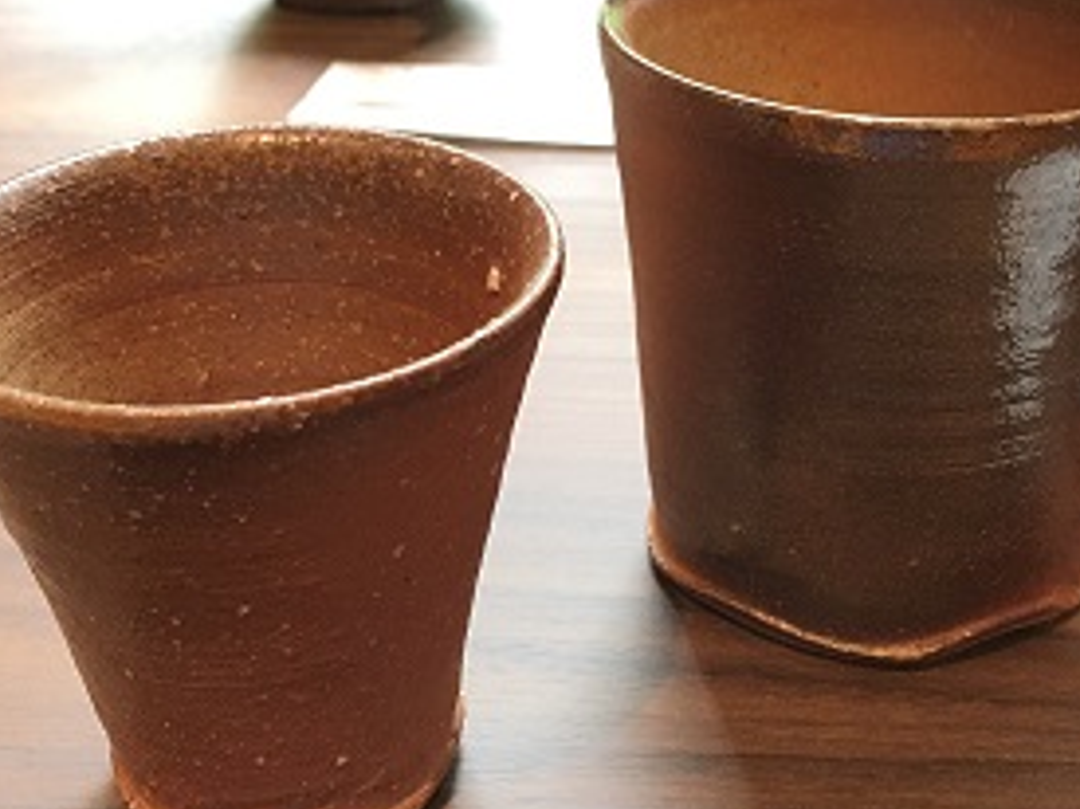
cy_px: 344
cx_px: 632
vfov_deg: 25.6
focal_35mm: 57
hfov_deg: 33.7
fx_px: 1778
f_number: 2.2
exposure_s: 1/30
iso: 160
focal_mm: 4.15
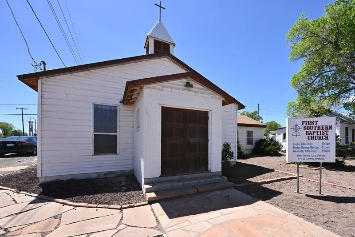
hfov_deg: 104.3
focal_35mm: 14
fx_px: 138
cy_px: 118
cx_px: 178
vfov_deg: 81.2
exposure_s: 1/160
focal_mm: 14
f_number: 8
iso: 64
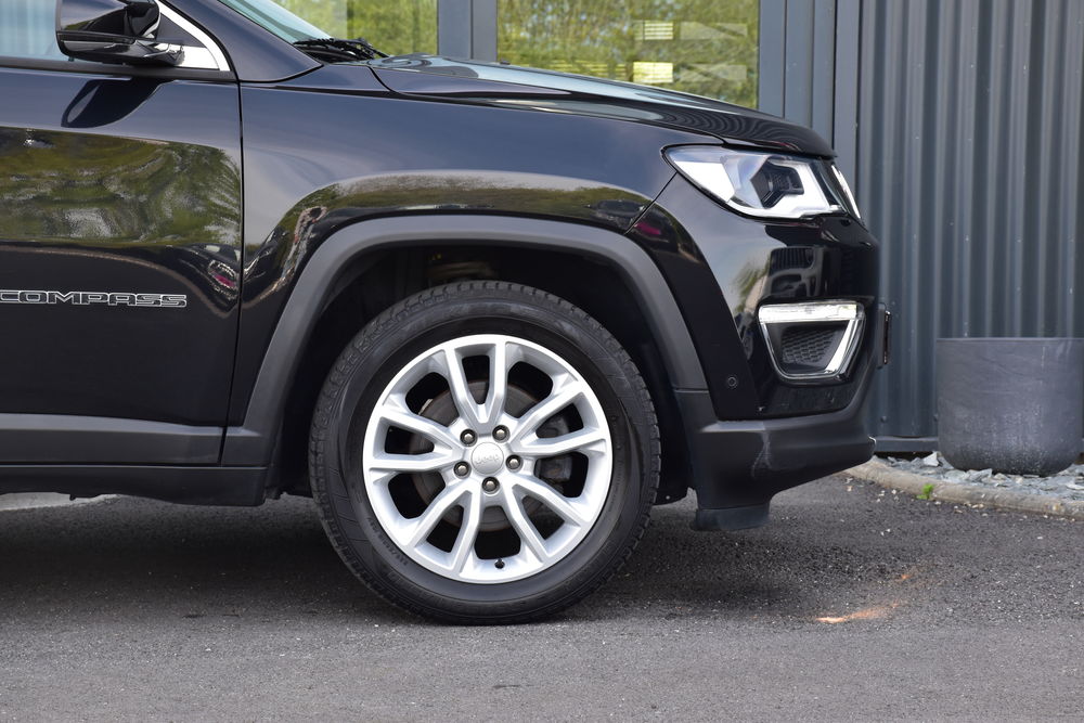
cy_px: 362
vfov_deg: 13.8
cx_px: 542
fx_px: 2981
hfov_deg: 20.6
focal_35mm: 99
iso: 560
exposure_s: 1/125
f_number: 9
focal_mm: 66
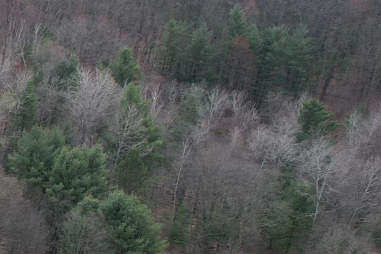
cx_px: -525
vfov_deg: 12.7
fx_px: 1132
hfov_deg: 13.8
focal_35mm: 107
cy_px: 193
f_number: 2.8
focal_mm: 8.38
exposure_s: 1/1250
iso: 150
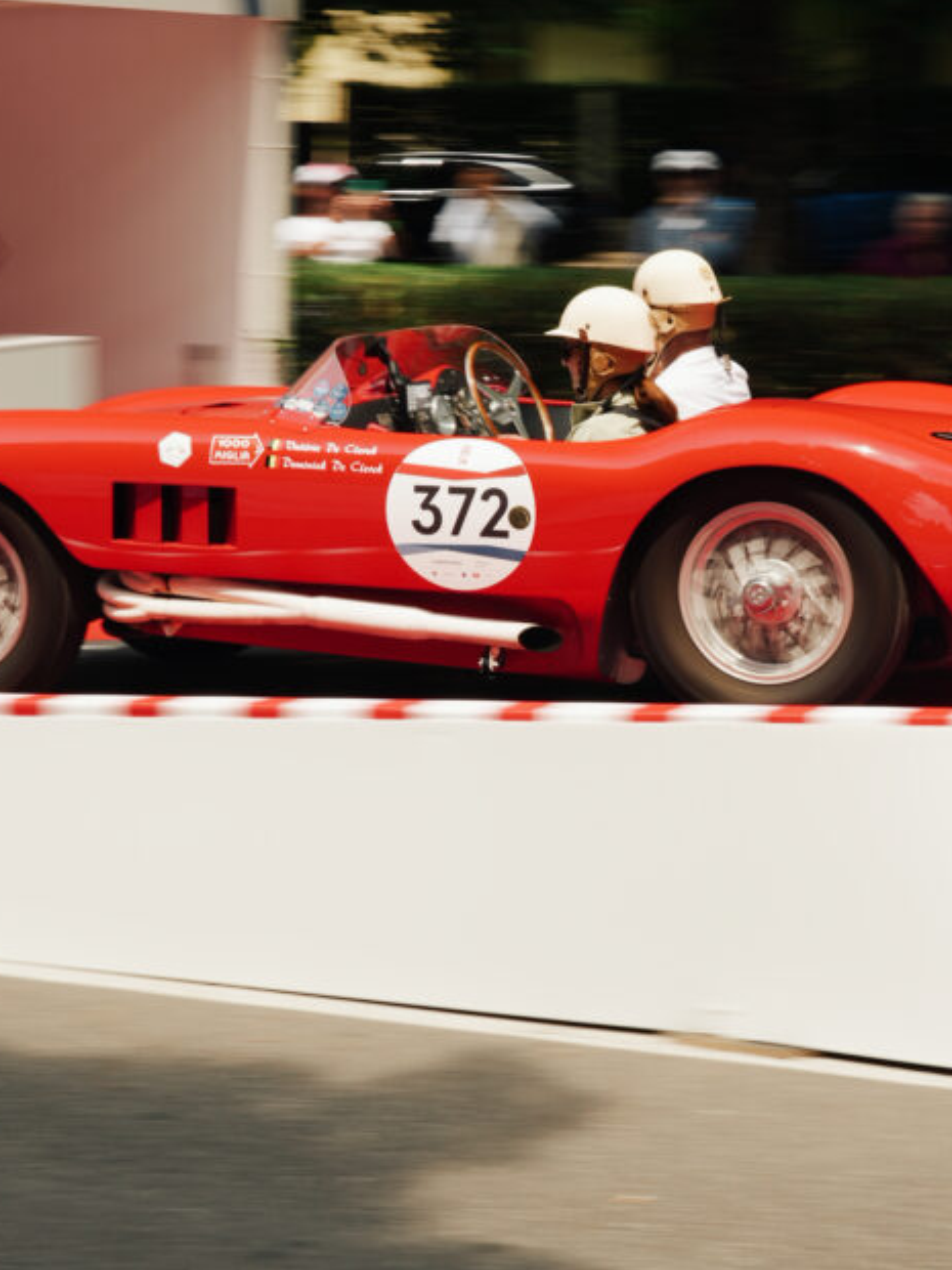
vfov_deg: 22.0
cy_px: 494
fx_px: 3264
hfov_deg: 16.6
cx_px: 531
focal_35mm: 89
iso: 100
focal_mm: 41
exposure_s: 1/40
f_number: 11
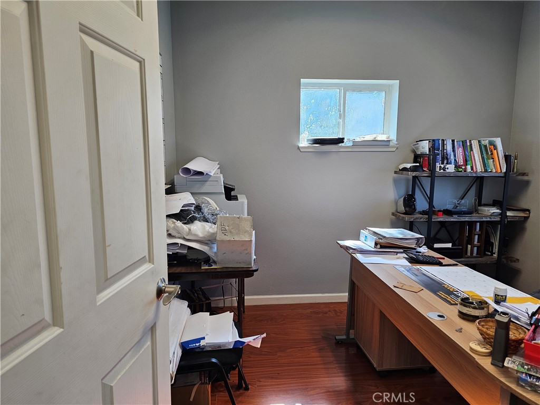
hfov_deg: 73.9
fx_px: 359
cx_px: 270
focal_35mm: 23
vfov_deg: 58.9
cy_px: 202
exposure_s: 1/50
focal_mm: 6.3
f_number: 1.7
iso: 40
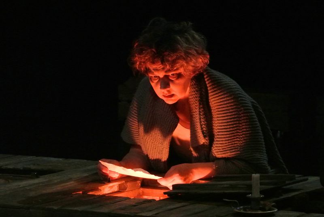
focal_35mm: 186
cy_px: 108
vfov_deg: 7.4
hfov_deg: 11.0
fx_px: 1675
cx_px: 162
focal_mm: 69
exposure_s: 1/30
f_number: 6.3
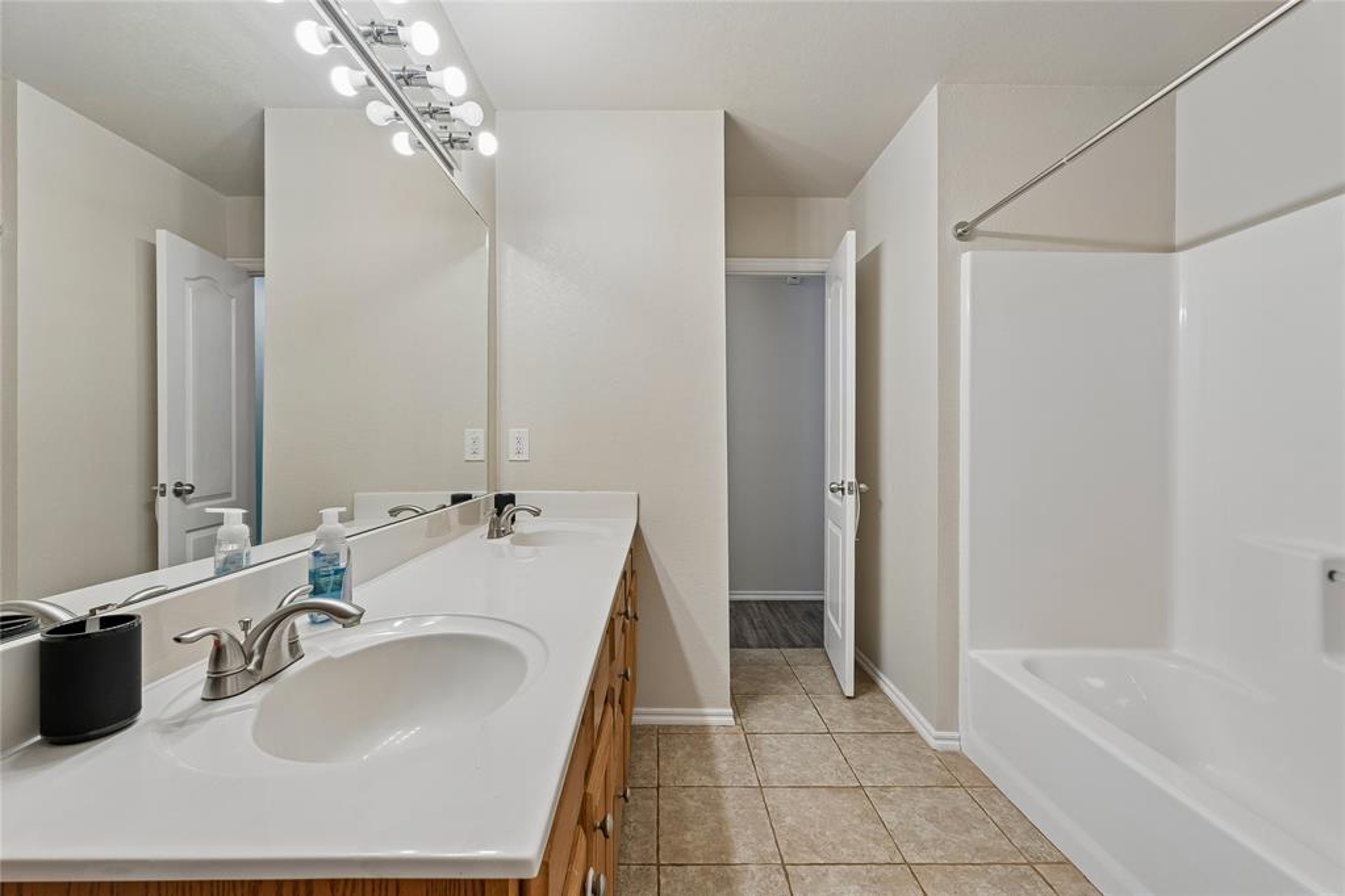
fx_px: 560
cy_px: 448
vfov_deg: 77.3
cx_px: 672
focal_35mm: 15
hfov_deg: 100.4
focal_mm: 10
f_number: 6.3
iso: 125
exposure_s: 1/25
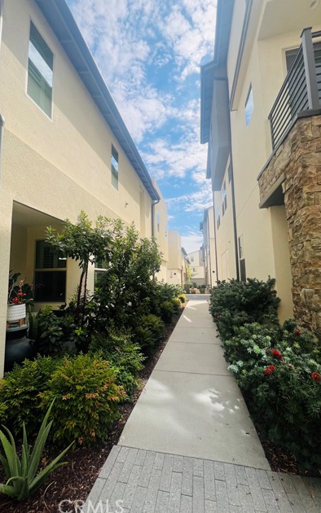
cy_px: 258
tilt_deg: +5.5
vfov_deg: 105.3
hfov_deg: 78.5
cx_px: 147
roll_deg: +0.3
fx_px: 196
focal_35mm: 14
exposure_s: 1/1815
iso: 32
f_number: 1.8
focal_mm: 1.57
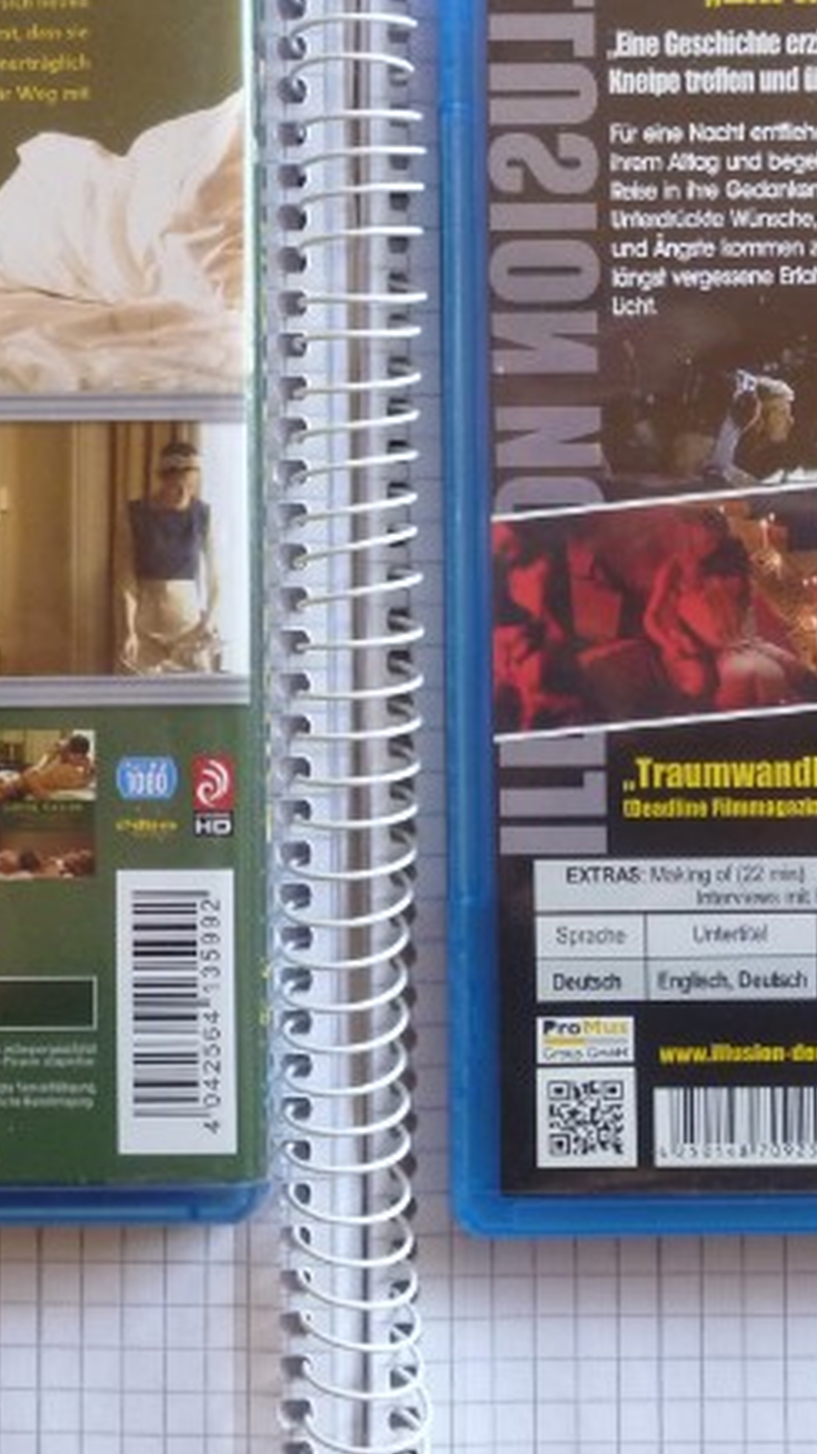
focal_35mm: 84
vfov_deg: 25.2
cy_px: 540
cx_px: 380
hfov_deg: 14.4
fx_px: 3238
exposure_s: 1/40
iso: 250
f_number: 4.1
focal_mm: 7.6
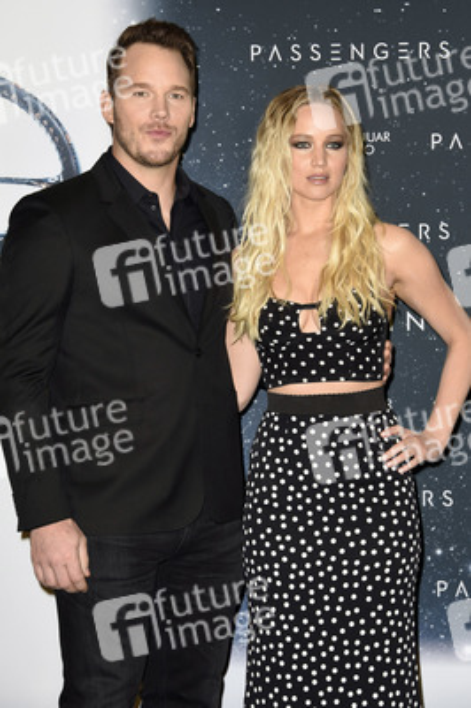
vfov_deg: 20.4
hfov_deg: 13.7
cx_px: 236
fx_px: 1966
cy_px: 354
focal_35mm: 100
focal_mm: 100
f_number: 5.6
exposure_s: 1/200
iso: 800
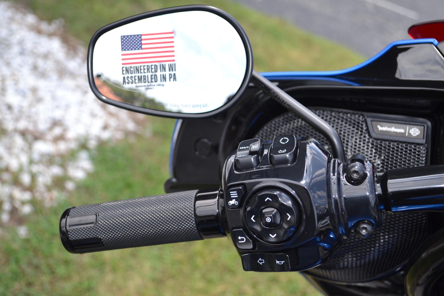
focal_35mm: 57
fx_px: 703
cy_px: 148
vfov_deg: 23.8
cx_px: 222
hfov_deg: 35.1
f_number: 5
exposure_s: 1/160
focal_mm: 38
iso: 100
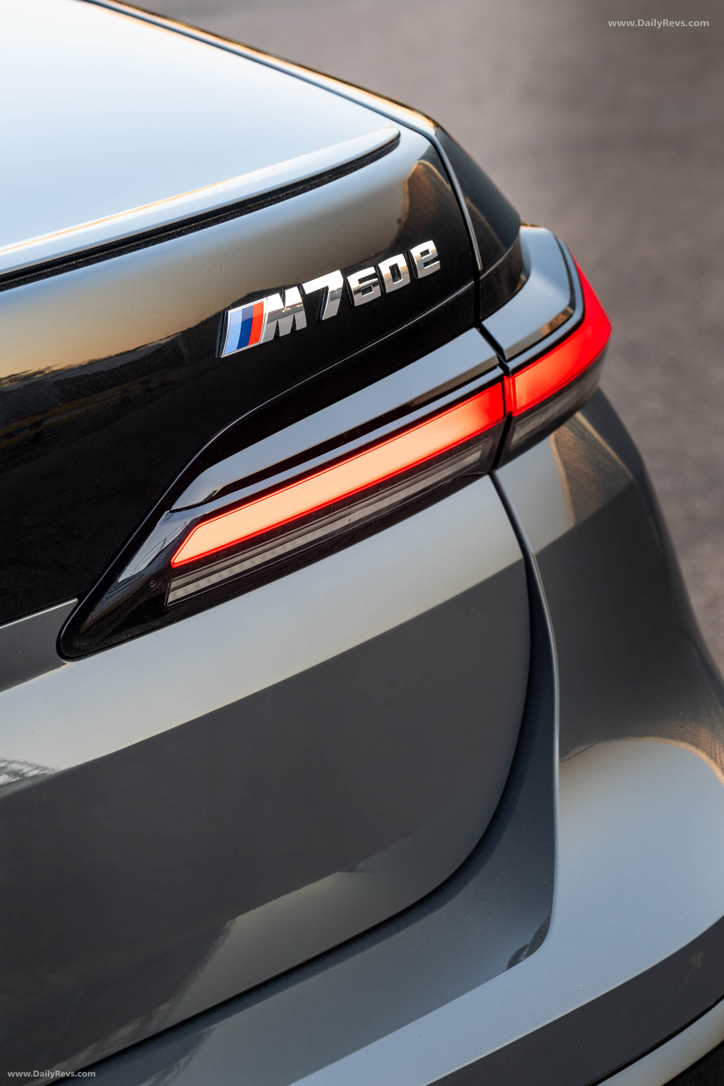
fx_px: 3379
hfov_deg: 12.2
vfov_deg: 18.3
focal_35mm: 112
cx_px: 362
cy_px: 543
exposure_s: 1/2.5
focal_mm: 112
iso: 100
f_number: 8
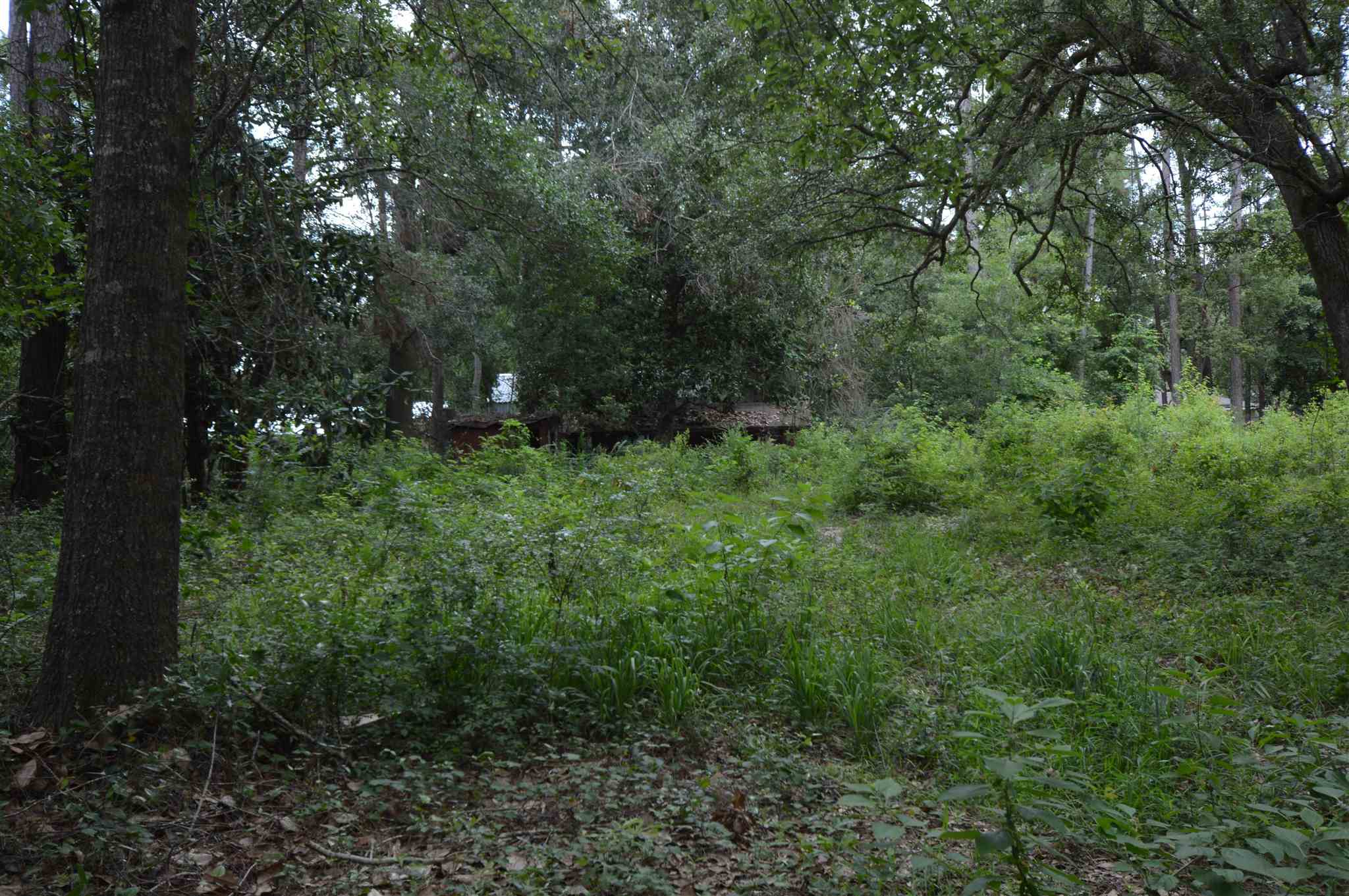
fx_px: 1348
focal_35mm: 36
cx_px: 674
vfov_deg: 36.8
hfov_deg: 53.2
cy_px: 448
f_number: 7.1
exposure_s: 1/125
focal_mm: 24
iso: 400
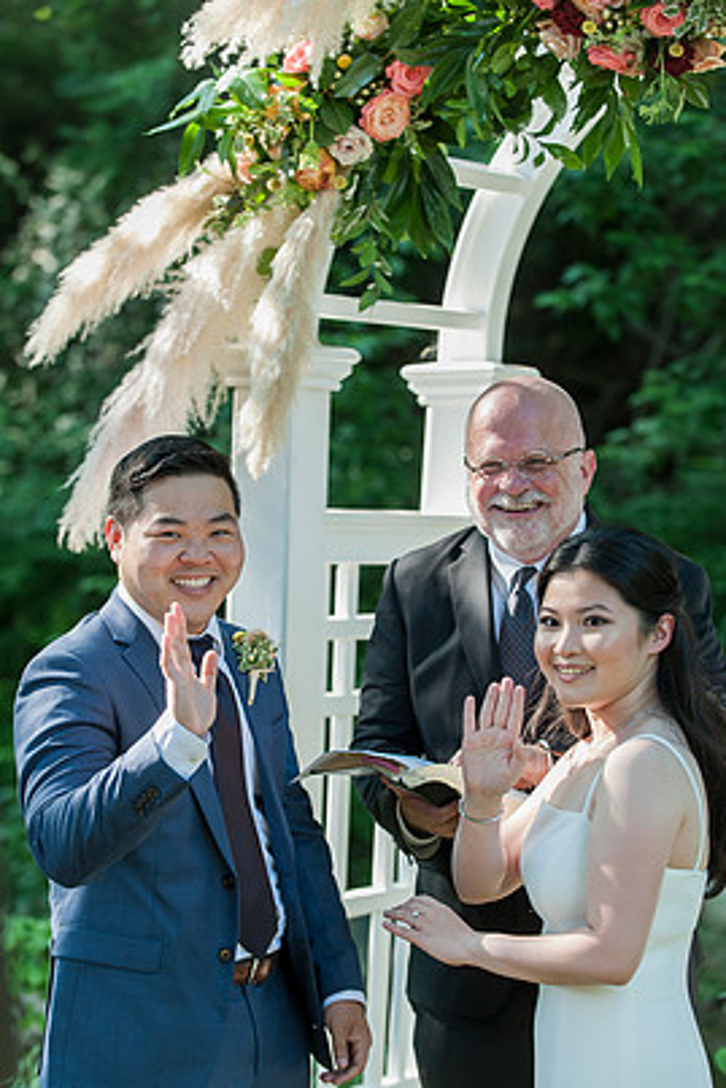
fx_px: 3203
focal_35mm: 106
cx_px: 339
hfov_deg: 12.9
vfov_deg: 19.3
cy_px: 591
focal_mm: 95
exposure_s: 1/640
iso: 800
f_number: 3.5
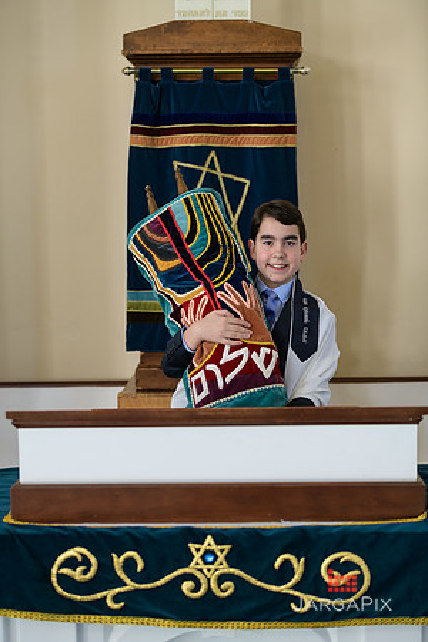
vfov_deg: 28.8
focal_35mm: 70
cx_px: 214
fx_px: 1248
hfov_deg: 19.5
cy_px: 321
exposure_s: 1/125
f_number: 3.2
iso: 400
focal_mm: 70
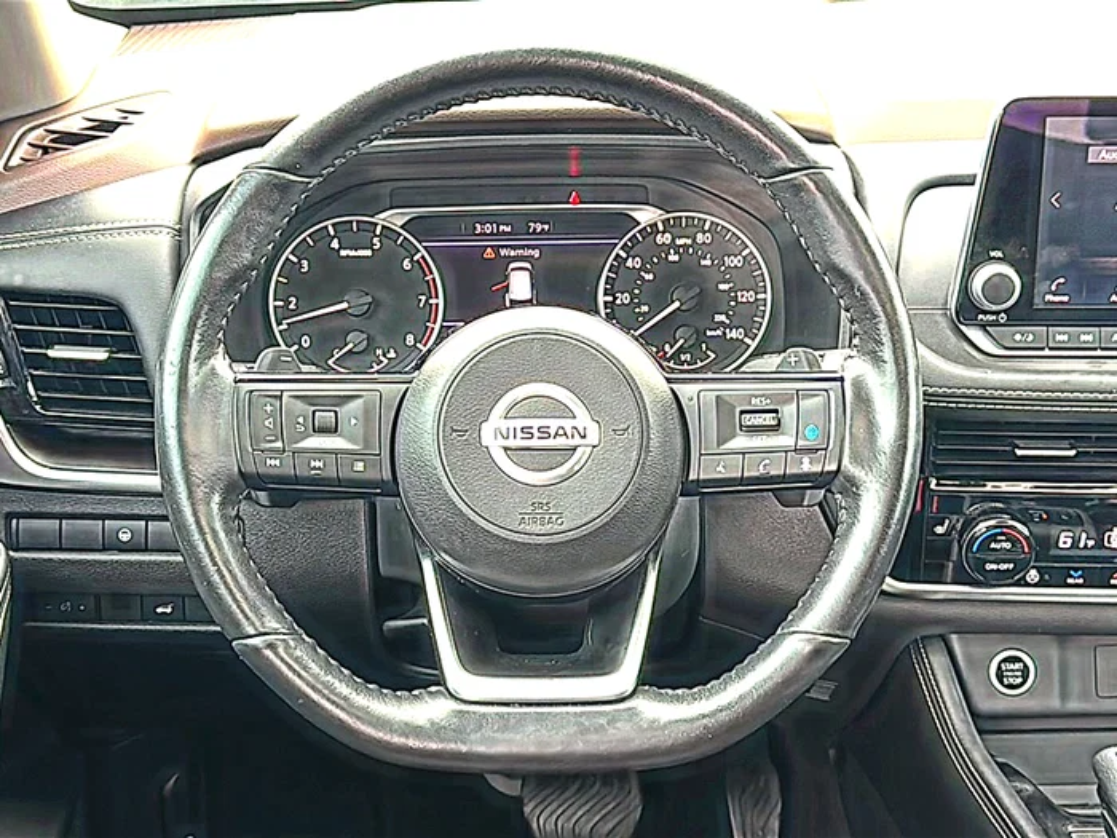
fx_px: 1549
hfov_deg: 39.7
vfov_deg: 30.3
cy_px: 419
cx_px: 558
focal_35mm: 48
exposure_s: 1/52
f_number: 1.78
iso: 80
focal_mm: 6.86
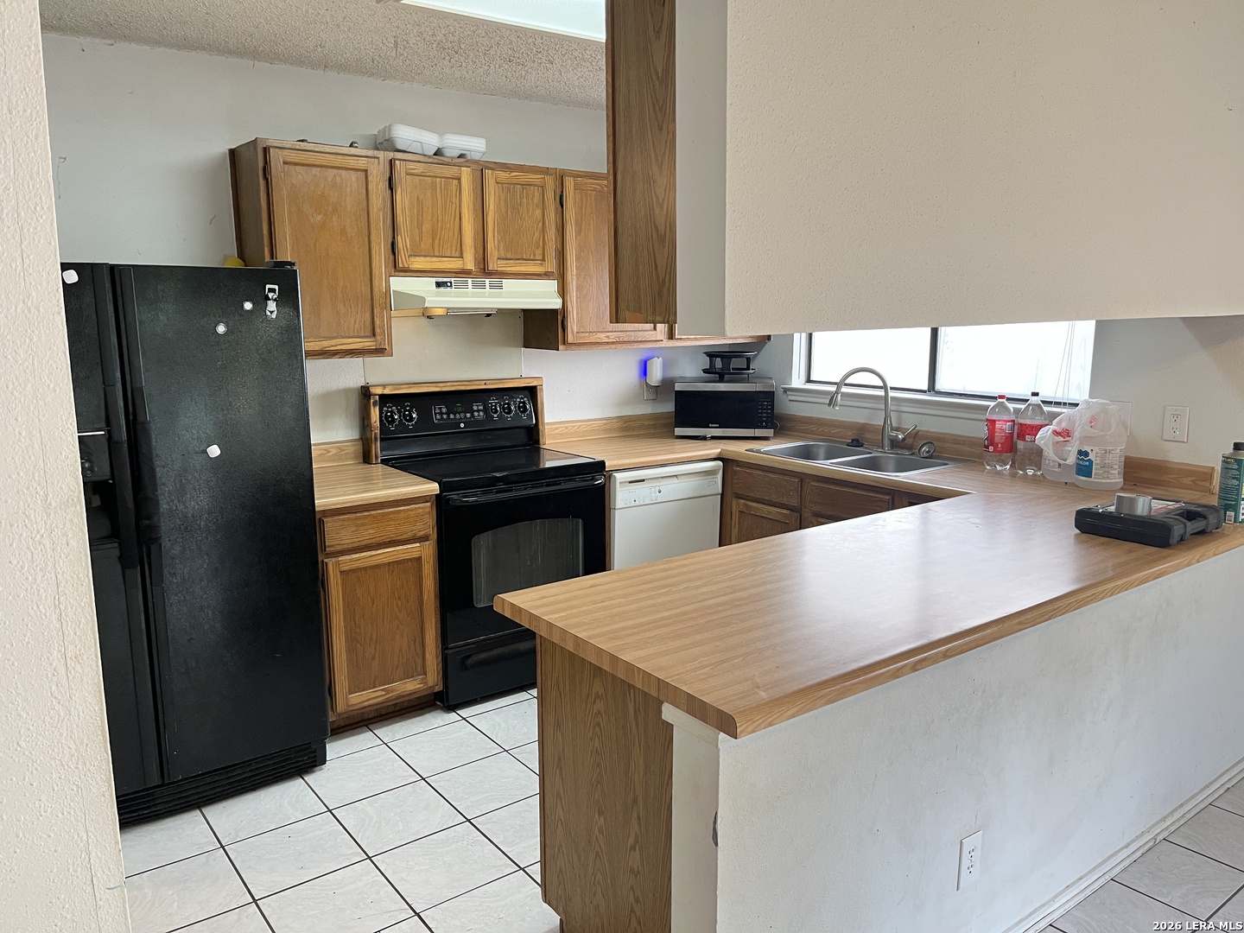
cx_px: 622
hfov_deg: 67.3
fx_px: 934
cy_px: 466
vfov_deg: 53.1
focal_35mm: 26
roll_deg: +0.3
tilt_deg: -10.6
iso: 160
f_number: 1.6
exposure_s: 1/60
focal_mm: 5.1
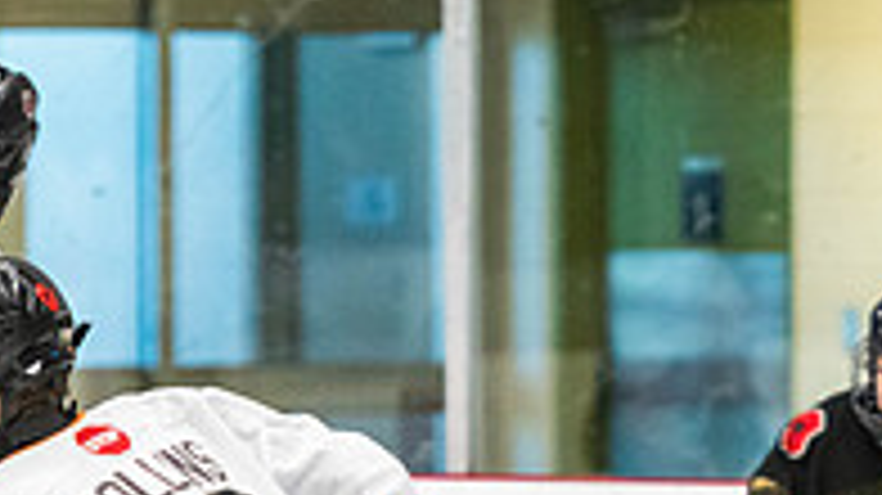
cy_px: 907
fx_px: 11921
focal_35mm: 510
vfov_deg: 2.4
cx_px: 971
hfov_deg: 4.2
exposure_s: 1/640
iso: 2000
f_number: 2.8
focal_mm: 135
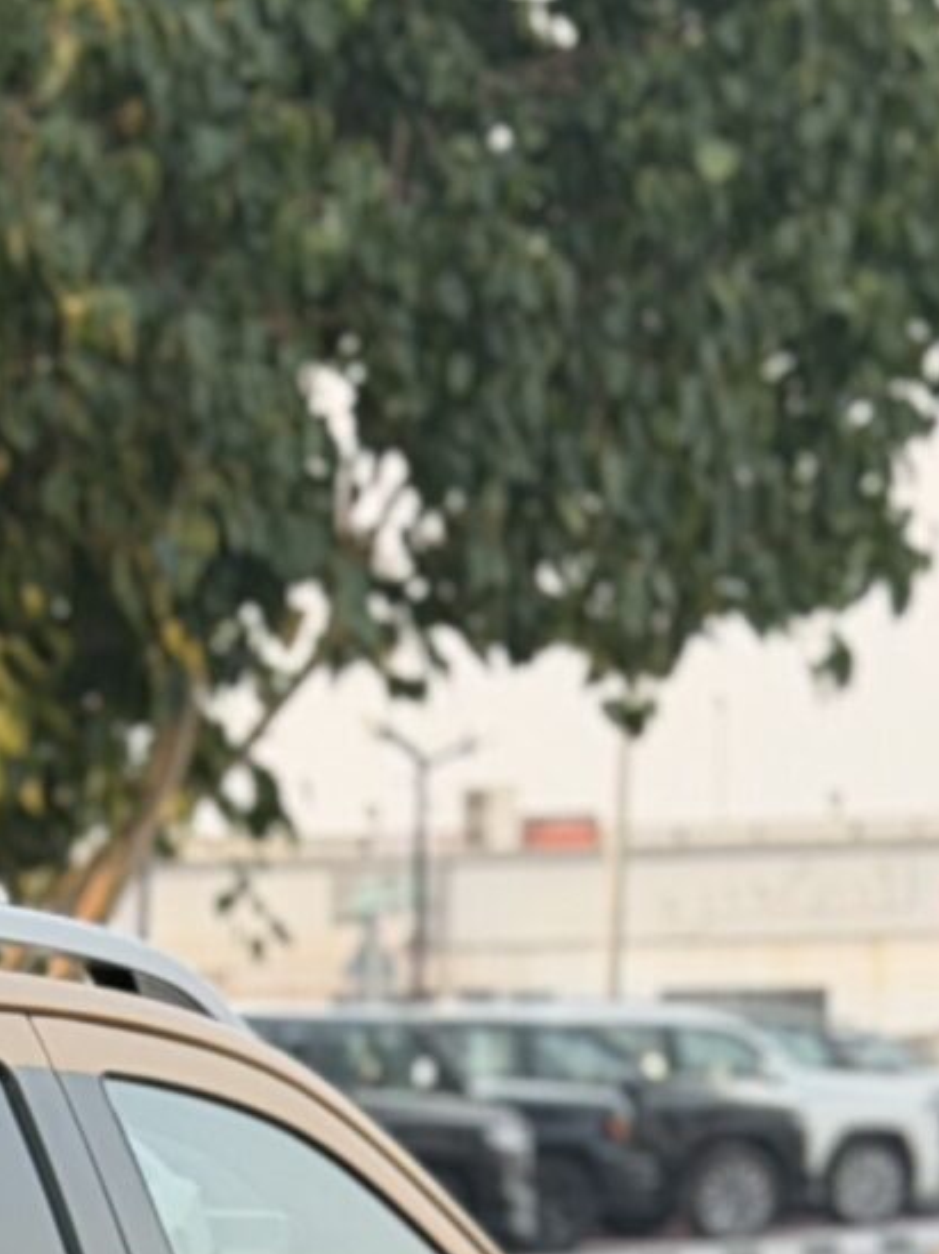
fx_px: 8111
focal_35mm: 224
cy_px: 2154
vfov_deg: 8.5
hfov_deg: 6.3
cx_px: -1467
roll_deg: +0.6
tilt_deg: -7.9
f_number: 1.78
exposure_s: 1/346
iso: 80
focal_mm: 6.76
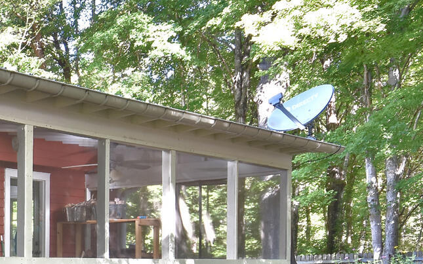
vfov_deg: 22.3
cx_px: -134
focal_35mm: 55
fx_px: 639
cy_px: 276
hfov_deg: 29.2
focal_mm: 13
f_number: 8
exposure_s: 1/30
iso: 500
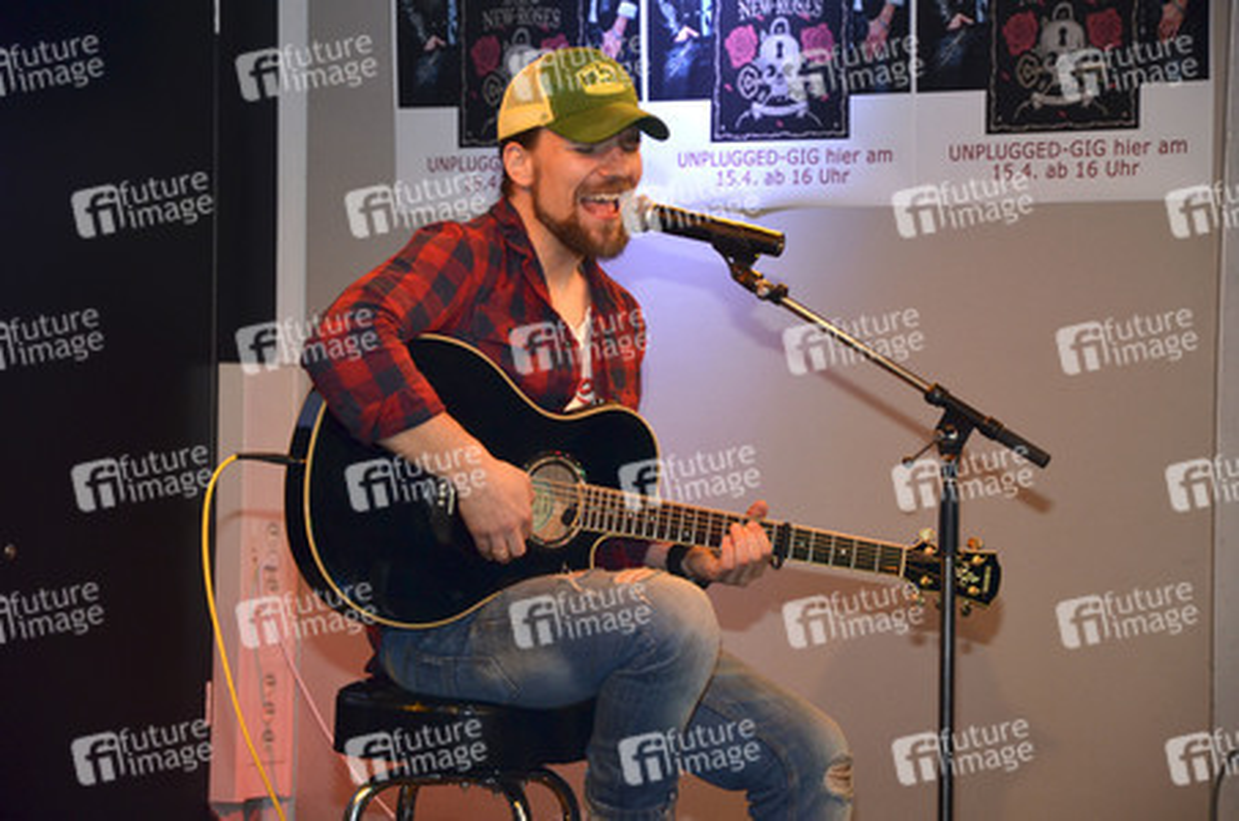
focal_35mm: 158
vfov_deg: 8.7
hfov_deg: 13.1
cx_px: 620
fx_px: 5409
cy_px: 410
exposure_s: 1/200
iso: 800
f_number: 5.6
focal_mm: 105
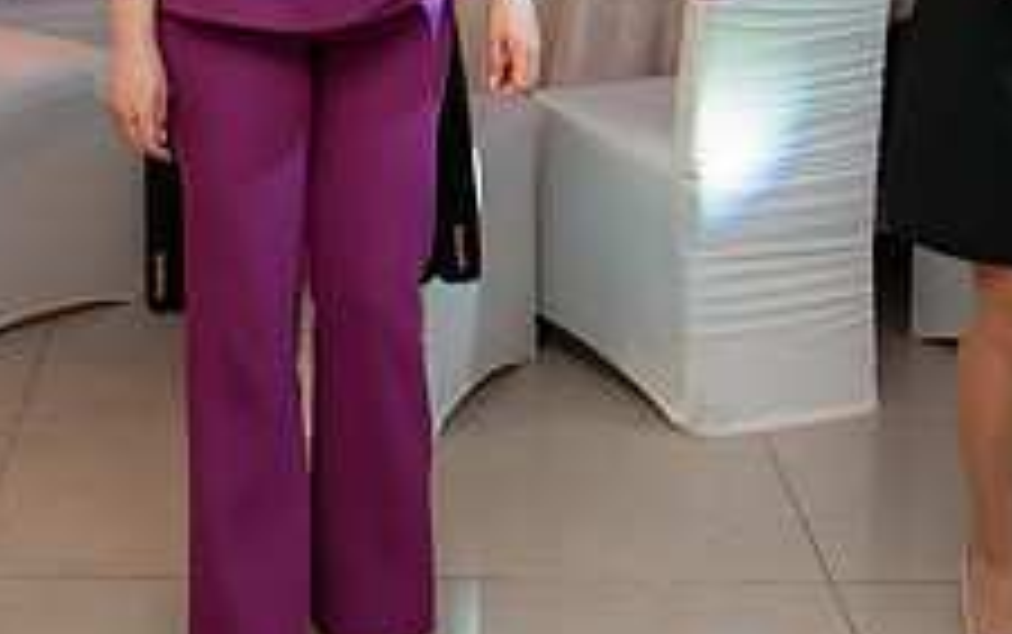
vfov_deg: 14.1
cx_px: 288
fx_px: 2429
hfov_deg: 23.4
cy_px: -268
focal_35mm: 88
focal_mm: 28
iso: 1600
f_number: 2.8
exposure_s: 1/200
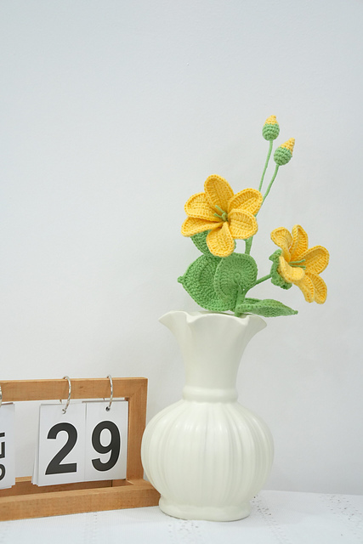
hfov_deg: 21.6
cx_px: 182
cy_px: 272
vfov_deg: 31.9
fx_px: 952
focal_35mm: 63
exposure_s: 1/320
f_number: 5.6
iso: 3200
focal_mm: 63
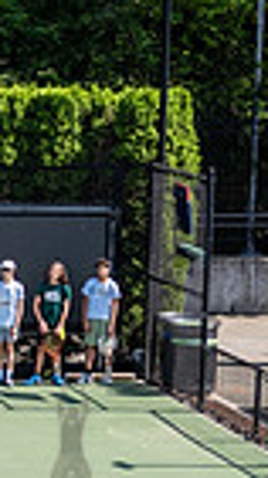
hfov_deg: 4.8
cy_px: 425
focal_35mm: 239
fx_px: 3028
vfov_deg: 9.0
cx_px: -587
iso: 200
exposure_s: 1/1000
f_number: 4.5
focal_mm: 55
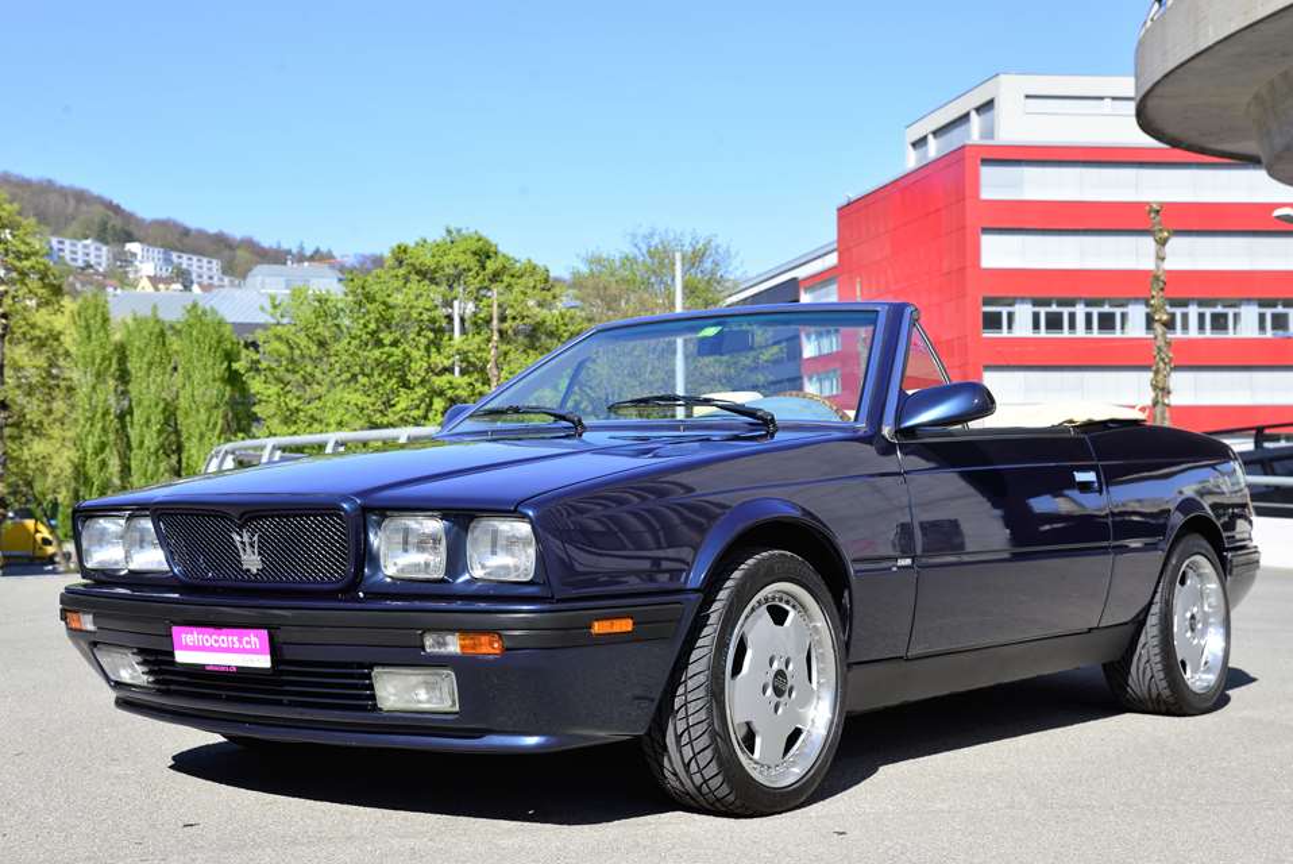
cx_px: 646
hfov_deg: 41.1
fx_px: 1725
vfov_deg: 28.1
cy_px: 432
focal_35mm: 48
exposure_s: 1/250
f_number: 8
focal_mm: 48
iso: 200
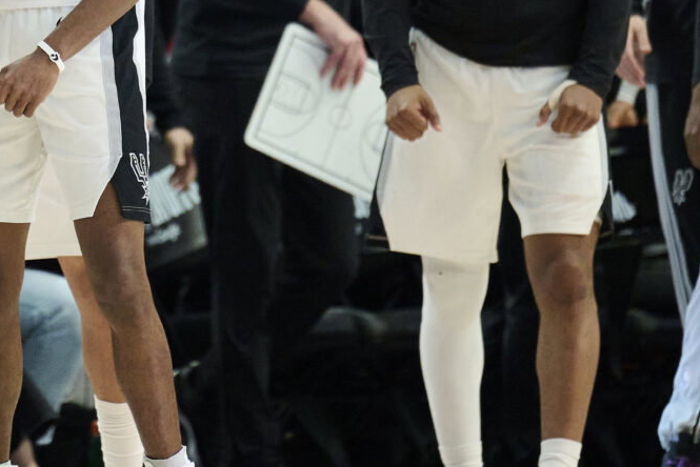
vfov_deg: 2.9
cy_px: 71
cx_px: 360
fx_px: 9356
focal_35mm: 481
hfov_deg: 4.3
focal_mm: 200
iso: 4000
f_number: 2.8
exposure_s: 1/1919
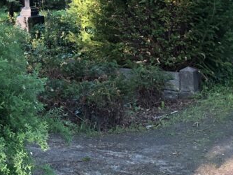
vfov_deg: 16.3
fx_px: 579
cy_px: -50
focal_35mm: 86
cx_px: -37
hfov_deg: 21.3
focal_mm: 3.99
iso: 40
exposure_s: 1/120
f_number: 1.8
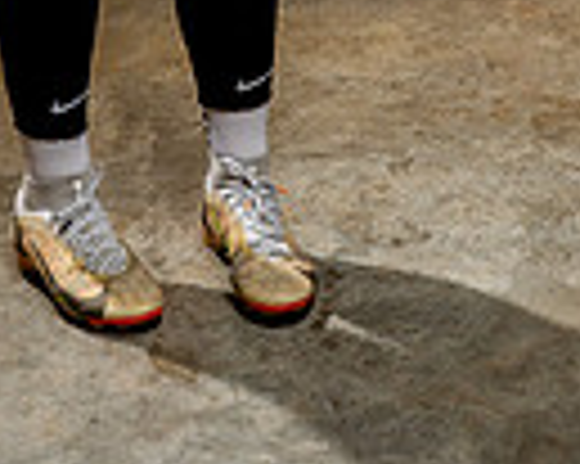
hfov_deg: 15.0
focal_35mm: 128
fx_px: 2196
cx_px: 369
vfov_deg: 10.8
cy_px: -536
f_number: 8
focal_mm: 39
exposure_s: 1/250
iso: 200
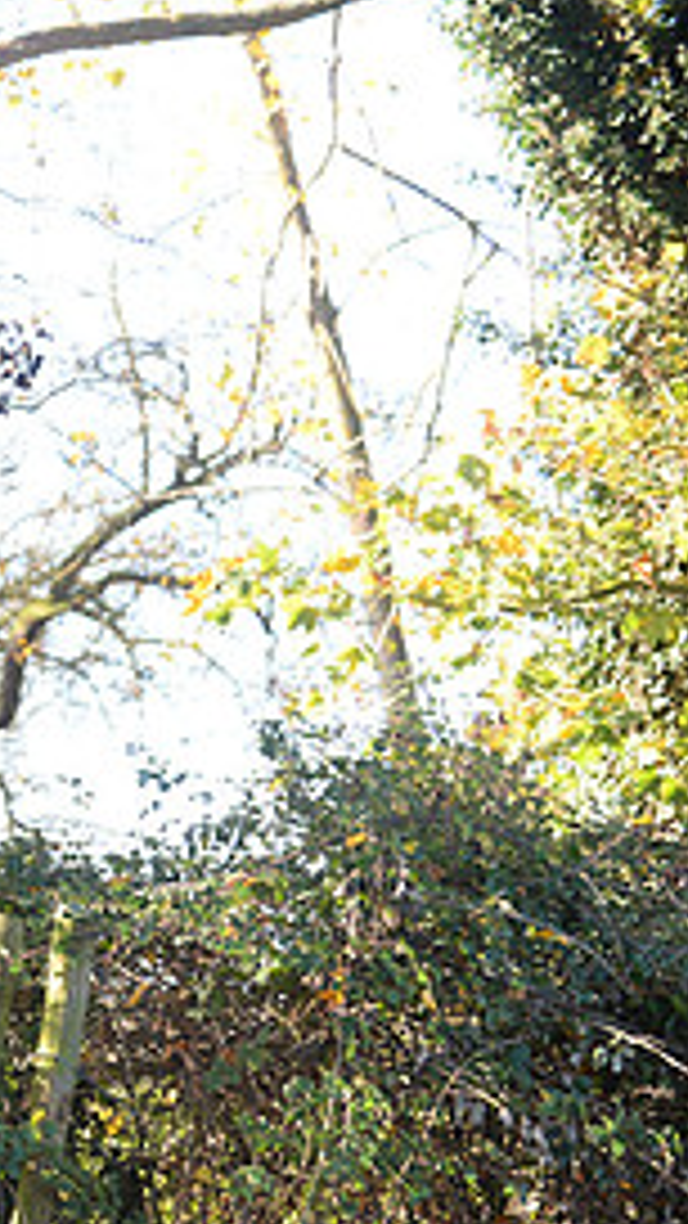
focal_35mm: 156
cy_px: 850
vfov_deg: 13.8
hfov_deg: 7.5
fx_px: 5059
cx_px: -612
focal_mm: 70
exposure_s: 1/1000
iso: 1000
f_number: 2.8
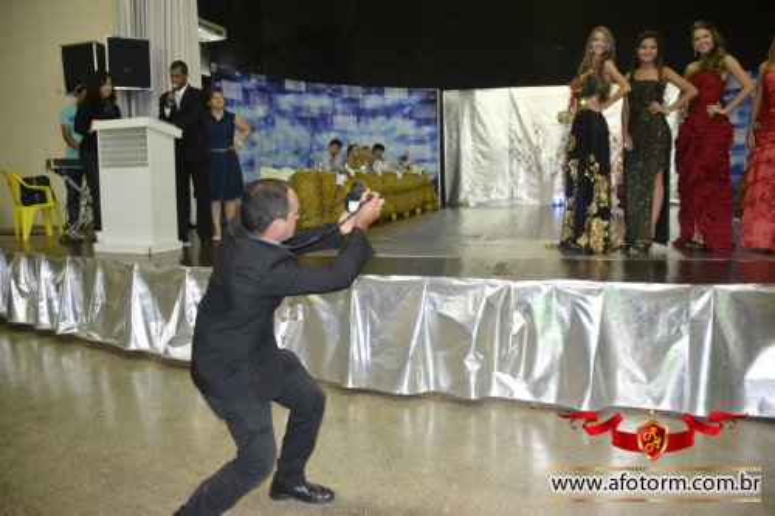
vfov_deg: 43.6
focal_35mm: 30
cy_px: 258
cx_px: 388
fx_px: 646
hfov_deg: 61.9
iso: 2800
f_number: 3.5
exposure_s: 1/60
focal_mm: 20
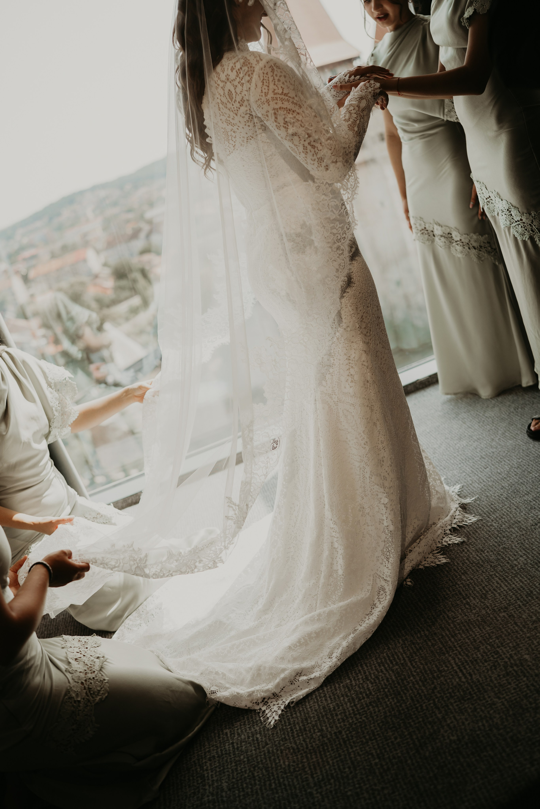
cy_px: 404
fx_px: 787
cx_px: 270
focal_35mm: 35
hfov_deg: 37.9
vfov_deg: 54.4
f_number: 2
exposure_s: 1/1000
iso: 320
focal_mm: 35
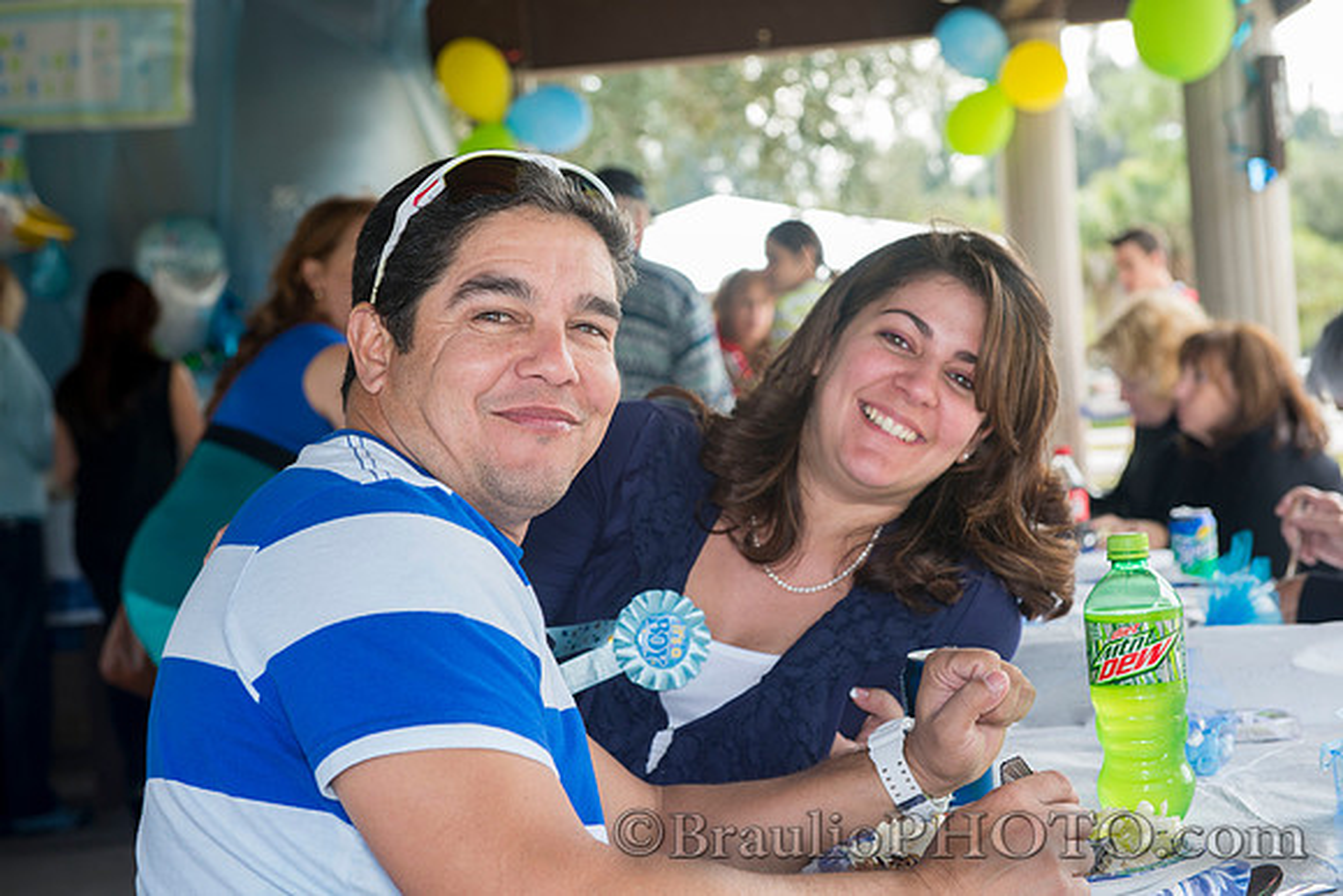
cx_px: 672
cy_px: 448
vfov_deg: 20.6
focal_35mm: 66
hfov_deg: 30.5
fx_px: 2463
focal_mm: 66
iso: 250
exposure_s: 1/60
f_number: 6.3
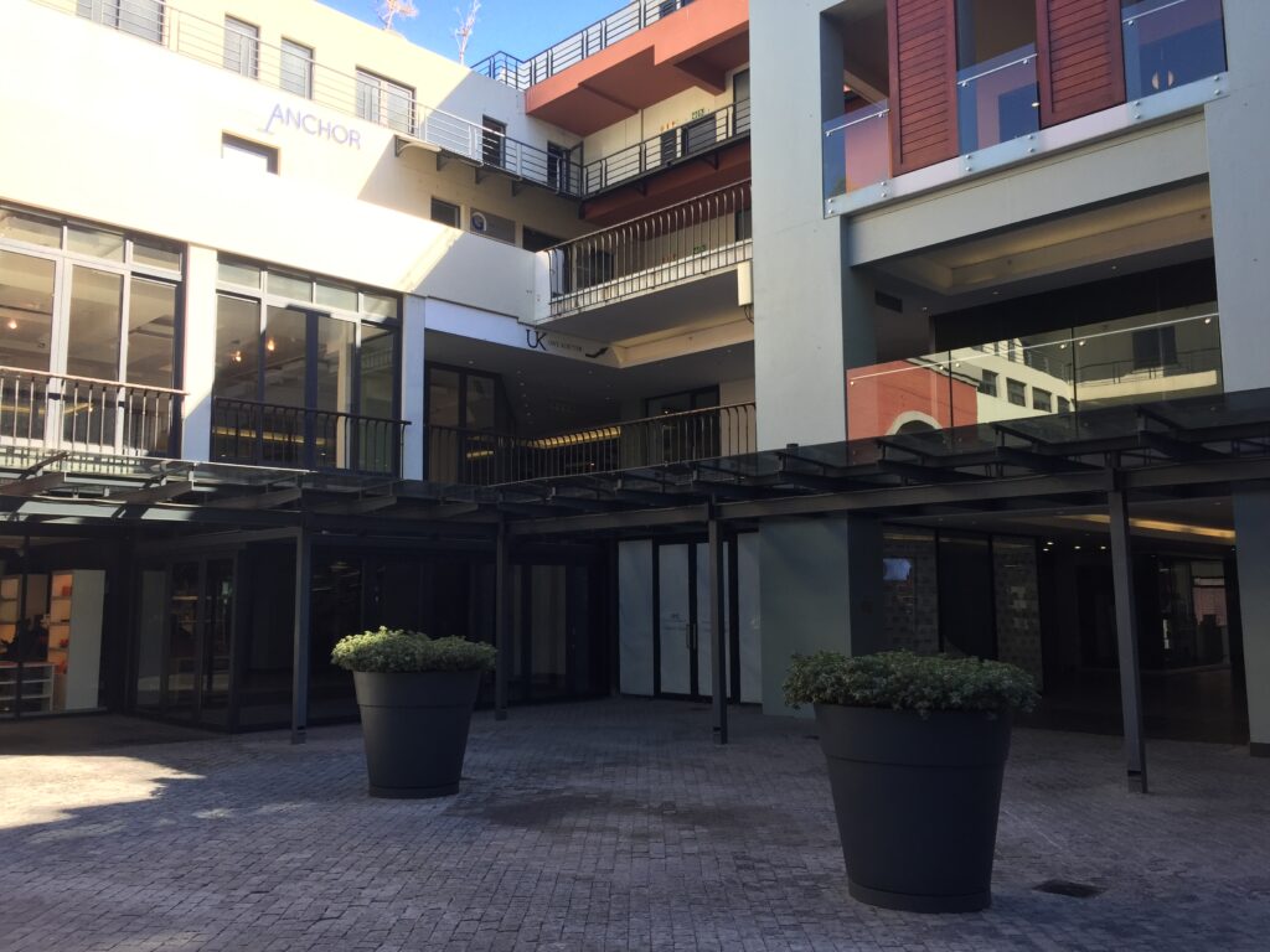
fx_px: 1064
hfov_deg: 61.7
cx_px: 635
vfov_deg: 48.2
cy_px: 476
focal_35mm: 29
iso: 32
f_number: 2.2
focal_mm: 4.15
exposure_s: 1/341
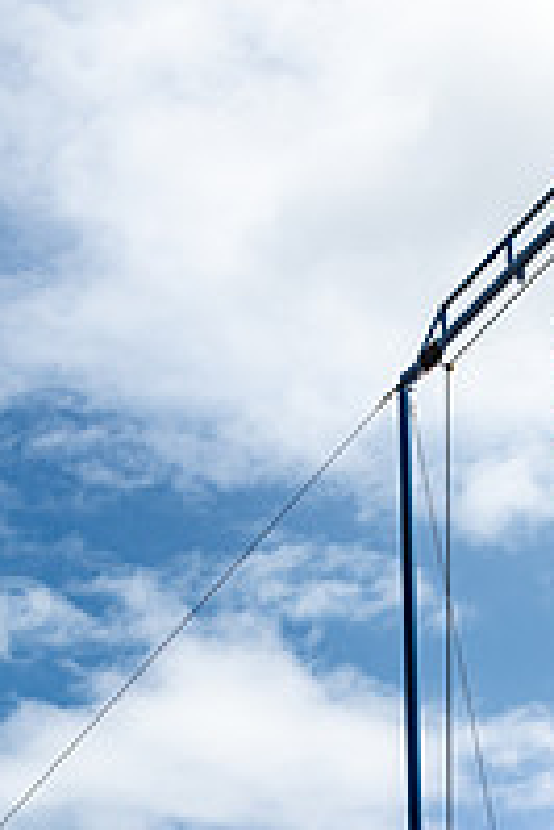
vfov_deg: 24.1
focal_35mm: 79
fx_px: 1820
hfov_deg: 17.3
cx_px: 342
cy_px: 901
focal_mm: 35
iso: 90
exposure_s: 1/1600
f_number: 5.6
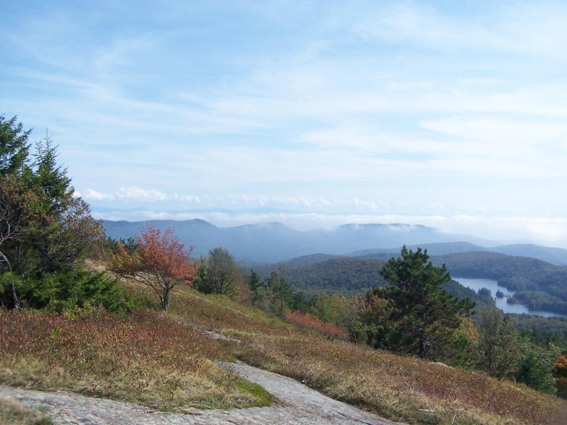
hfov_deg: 49.0
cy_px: 212
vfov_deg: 37.7
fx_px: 622
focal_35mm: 38
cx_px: 284
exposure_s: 1/640
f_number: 4
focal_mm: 6.3
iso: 80
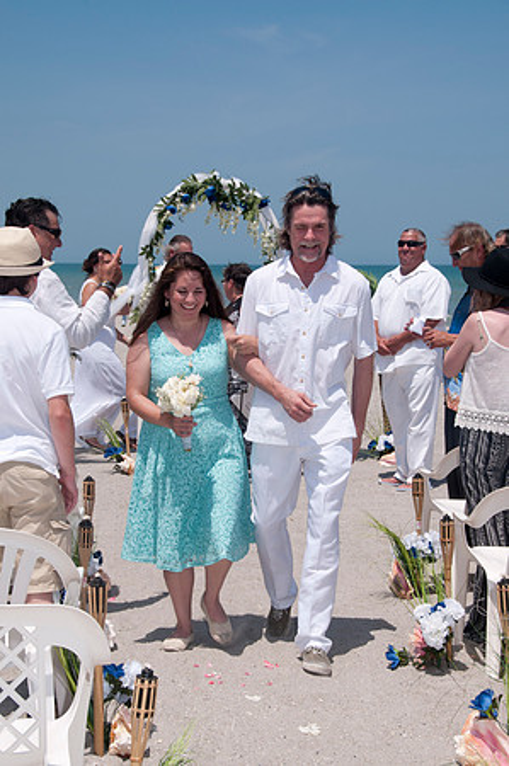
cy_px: 383
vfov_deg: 29.3
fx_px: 1467
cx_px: 254
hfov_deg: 19.7
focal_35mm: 69
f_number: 13
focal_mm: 46
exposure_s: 1/250
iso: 100
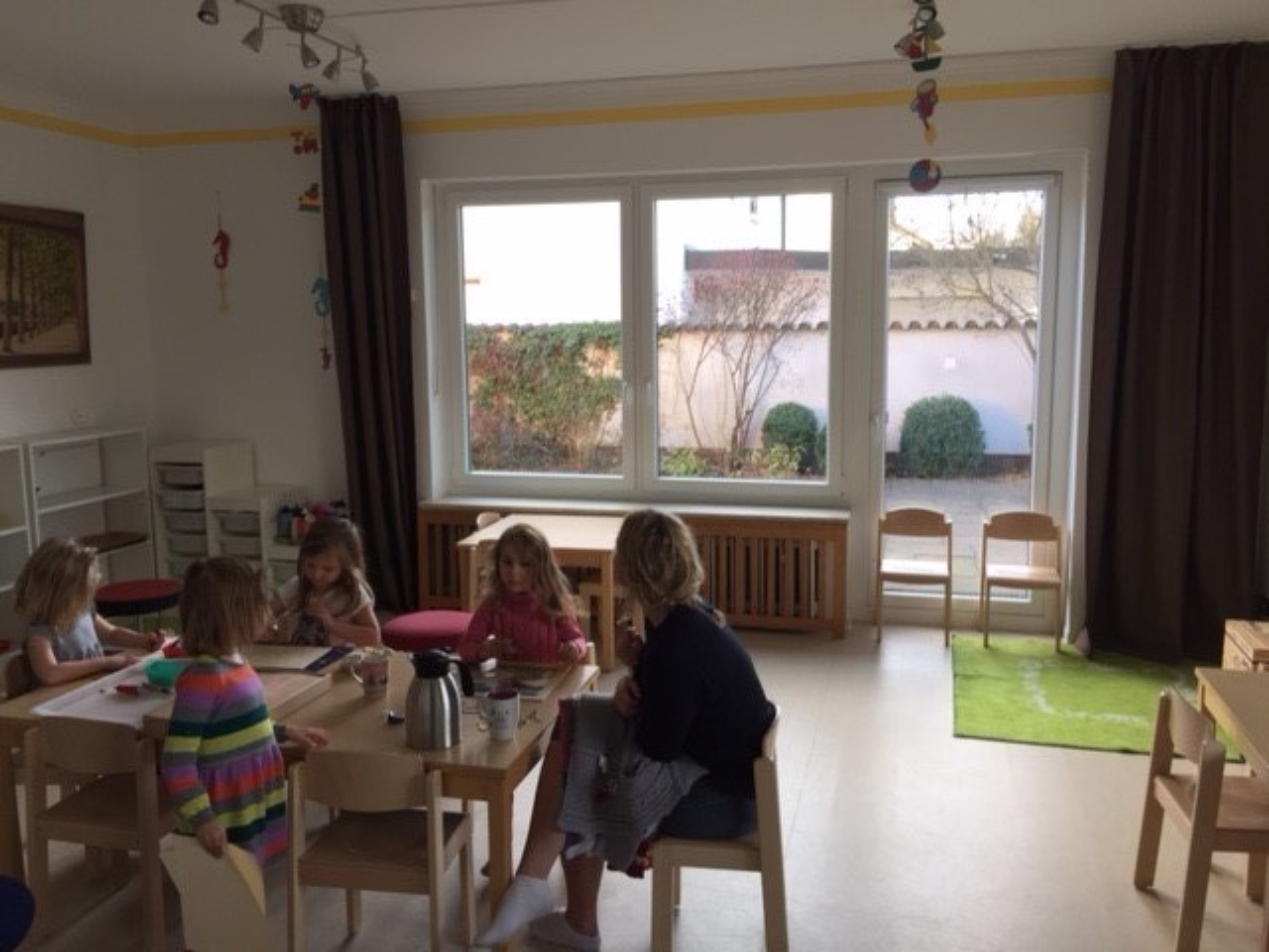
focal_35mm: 29
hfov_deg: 61.7
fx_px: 1063
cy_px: 476
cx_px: 634
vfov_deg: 48.2
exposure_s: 1/50
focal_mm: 4.15
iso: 32
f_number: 2.2
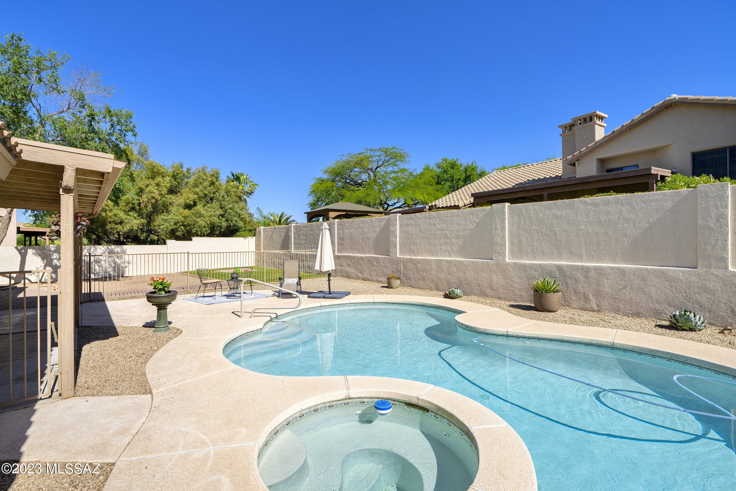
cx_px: 368
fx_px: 307
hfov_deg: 100.4
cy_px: 246
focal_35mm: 15
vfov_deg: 77.3
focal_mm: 15
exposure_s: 1/200
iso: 100
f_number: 9
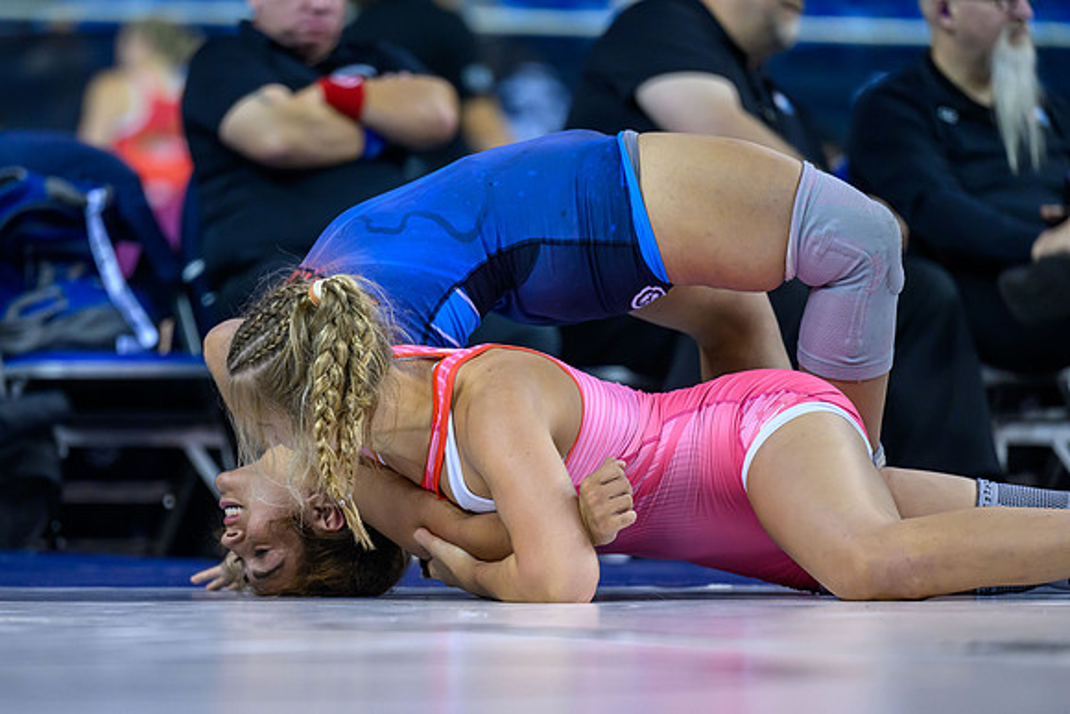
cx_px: 384
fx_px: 8192
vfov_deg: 5.0
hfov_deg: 7.5
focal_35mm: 276
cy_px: 464
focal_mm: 200
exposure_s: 1/800
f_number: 2.8
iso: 2500
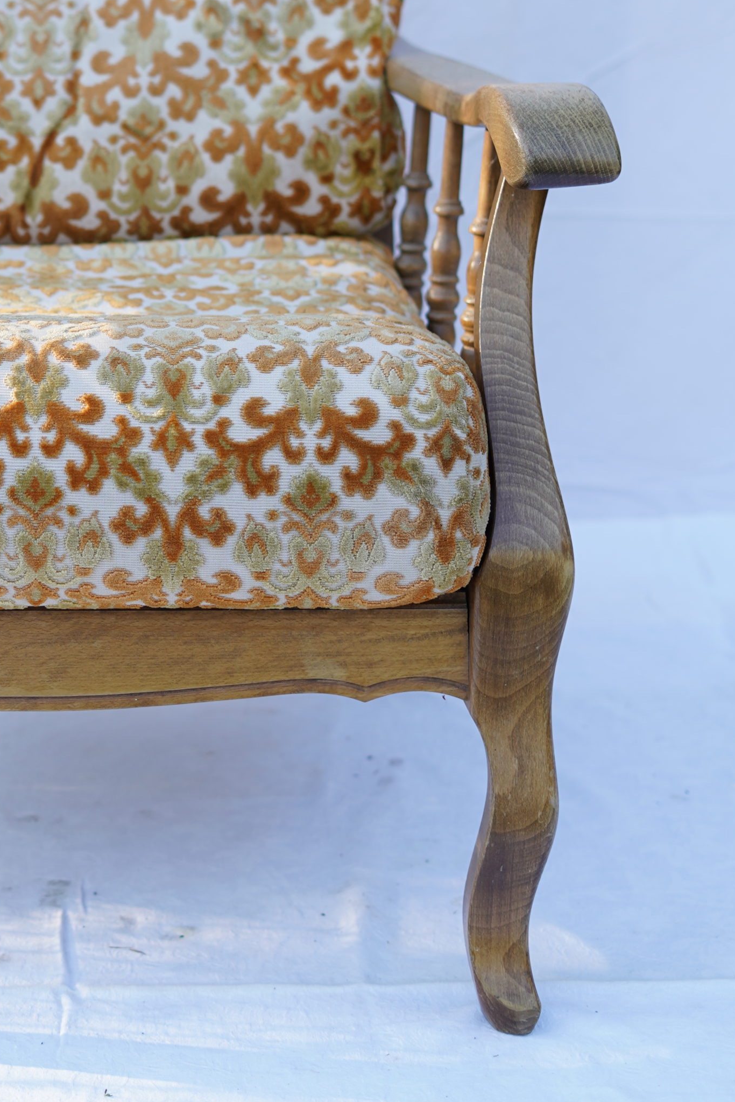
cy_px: 201
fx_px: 3061
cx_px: 30
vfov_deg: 20.2
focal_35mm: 100
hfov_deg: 13.5
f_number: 2.5
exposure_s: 1/400
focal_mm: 50
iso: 160
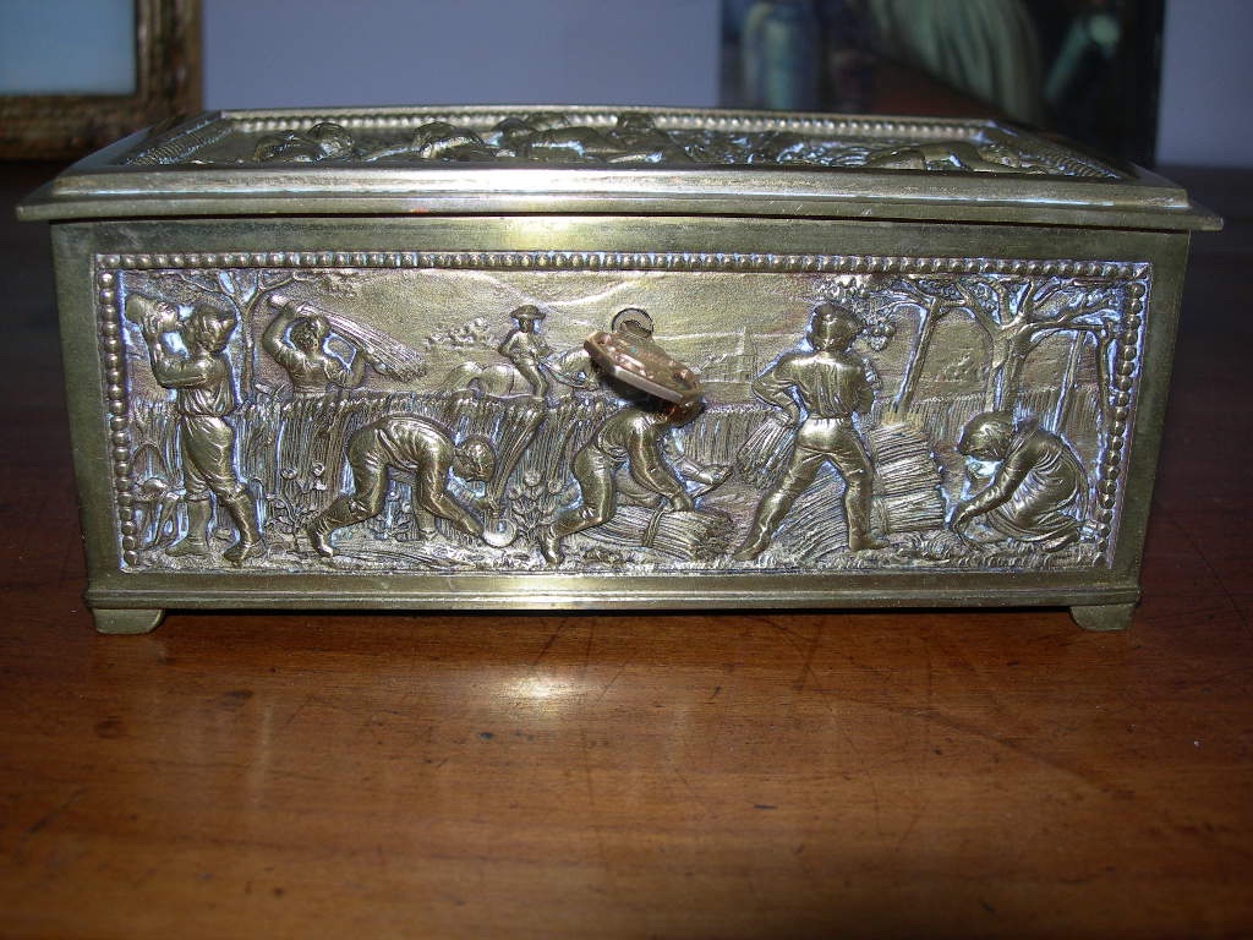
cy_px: 470
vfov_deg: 37.7
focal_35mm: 38
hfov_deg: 49.0
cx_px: 626
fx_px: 1375
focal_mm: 7.8
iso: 50
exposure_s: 1/60.1
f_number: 2.8
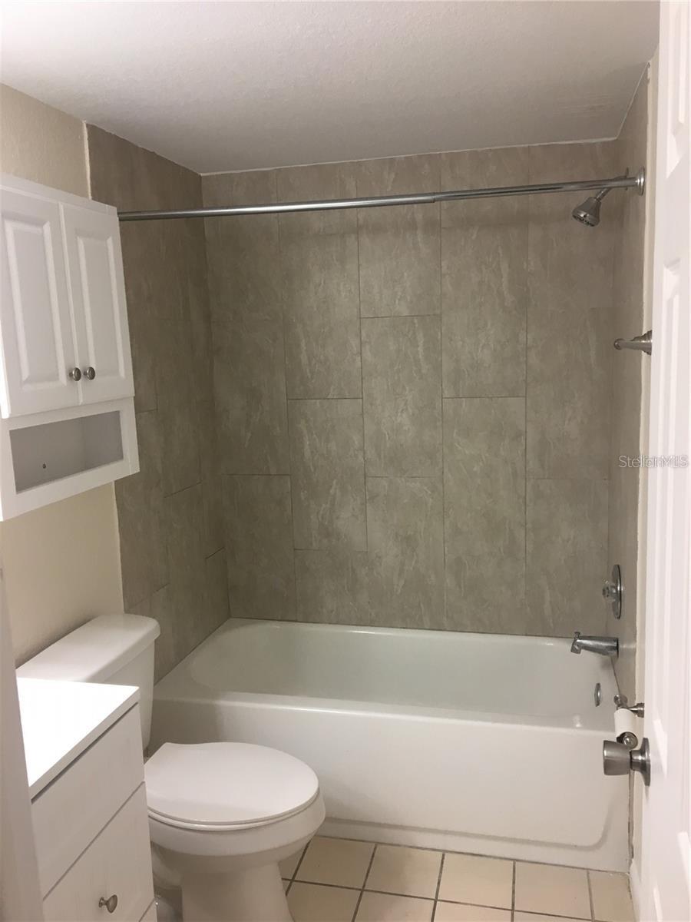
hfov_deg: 48.2
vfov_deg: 61.7
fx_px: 772
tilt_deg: -9.3
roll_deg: +2.7
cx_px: 346
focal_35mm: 29
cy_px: 461
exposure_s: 1/30
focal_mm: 4.15
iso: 64
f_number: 2.2
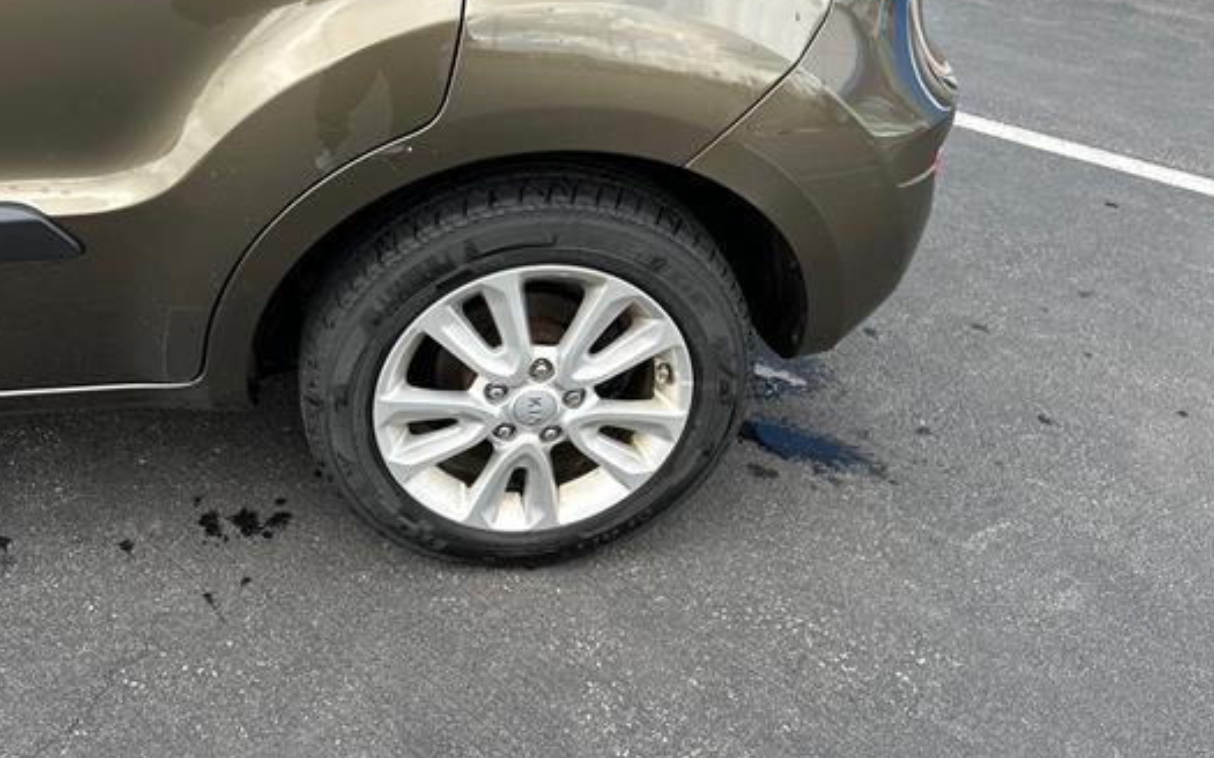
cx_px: 504
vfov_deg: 40.6
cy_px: 409
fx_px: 1026
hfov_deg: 60.9
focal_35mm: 31
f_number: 1.78
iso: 80
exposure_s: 1/546
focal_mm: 6.86
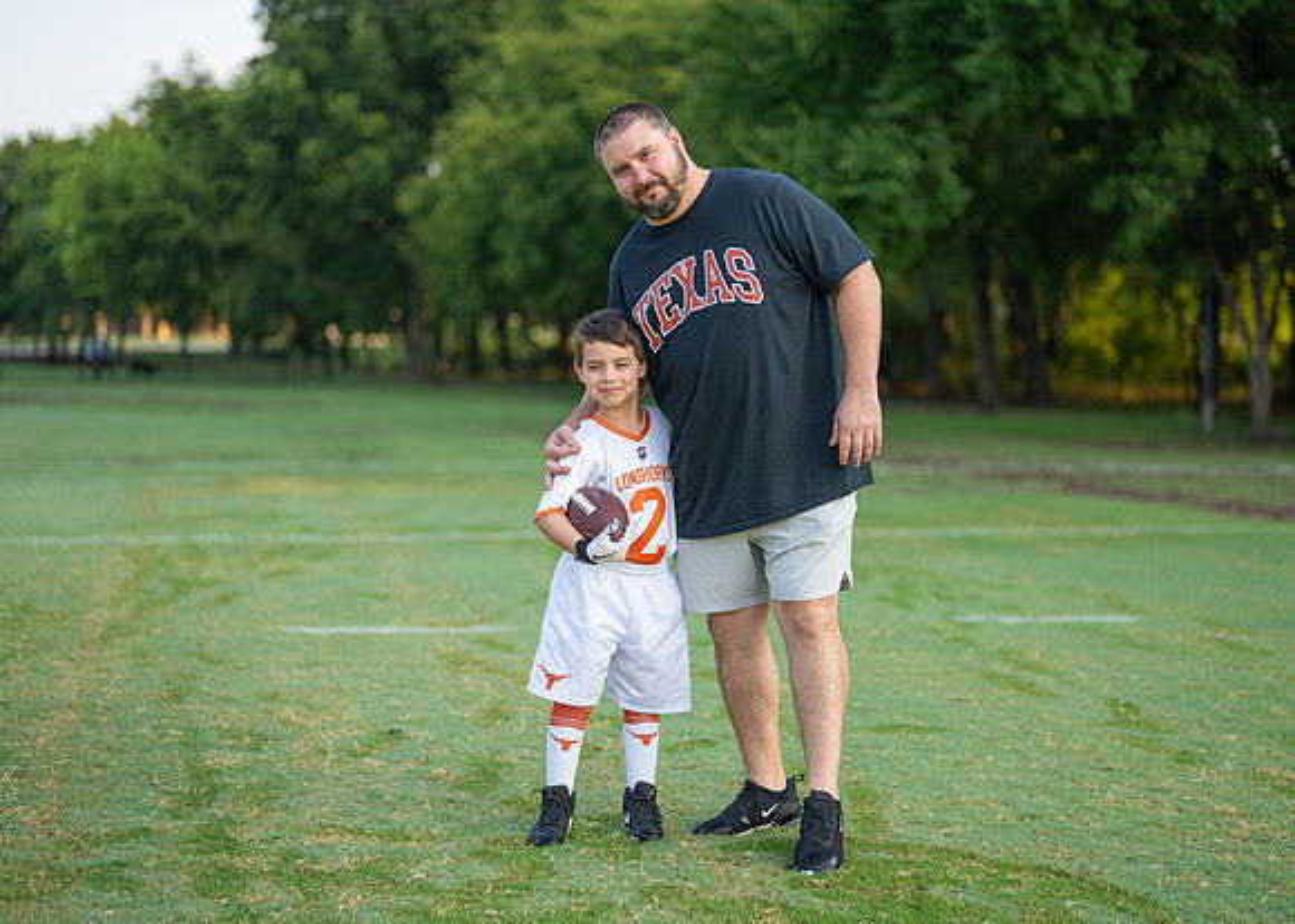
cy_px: 442
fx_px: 2297
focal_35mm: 62
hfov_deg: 31.5
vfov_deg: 22.7
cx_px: 690
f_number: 1.2
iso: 100
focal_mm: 50
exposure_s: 1/1600
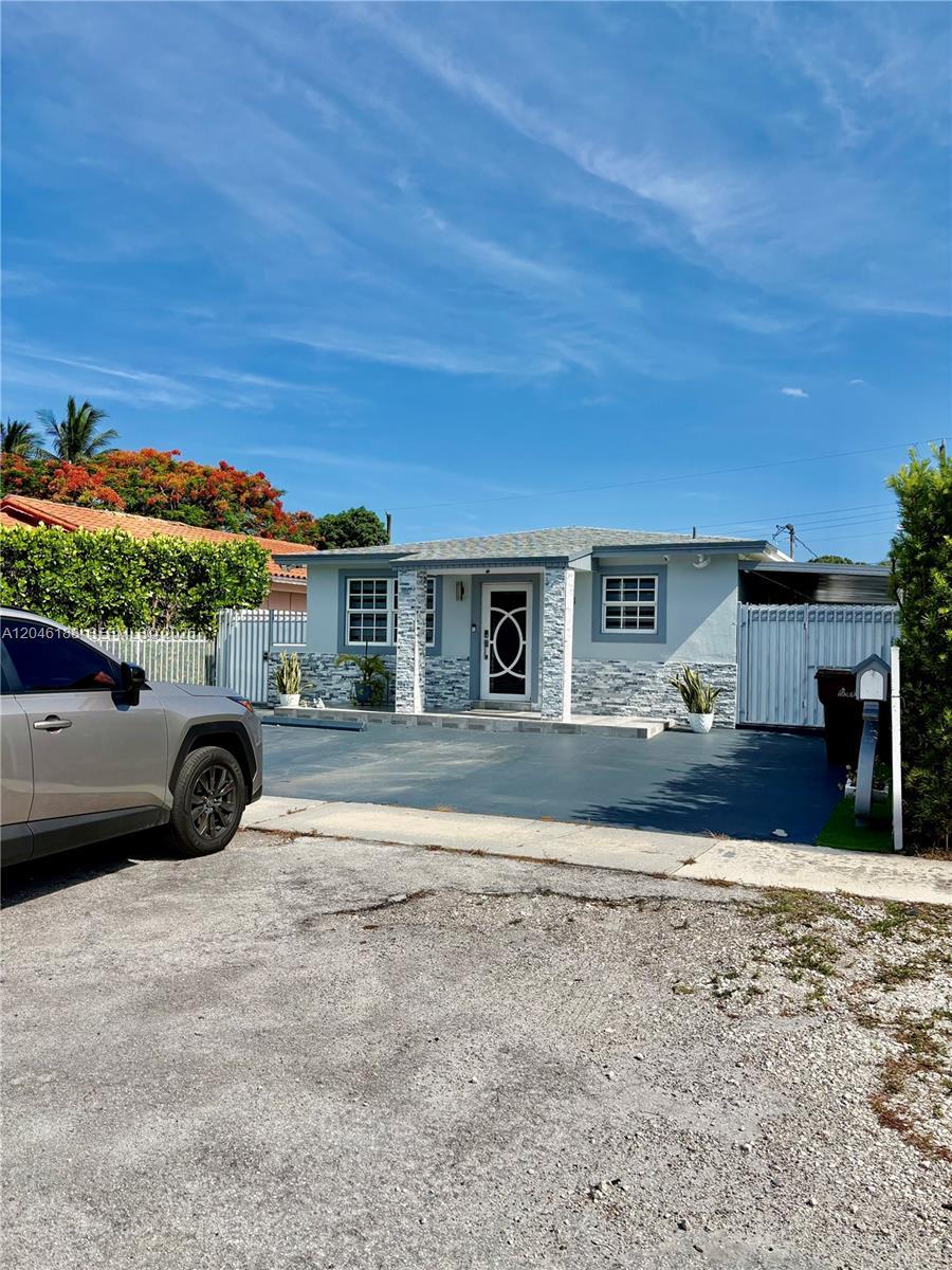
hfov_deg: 53.1
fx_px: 953
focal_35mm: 26
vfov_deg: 67.3
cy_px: 635
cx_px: 476
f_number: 1.6
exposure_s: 1/4608
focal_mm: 5.96
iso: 50
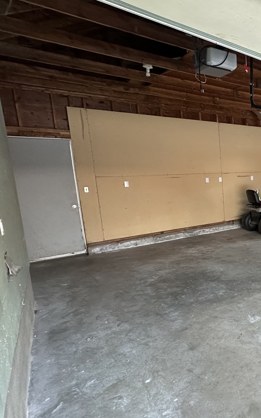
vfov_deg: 74.8
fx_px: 273
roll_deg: +0.8
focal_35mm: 24
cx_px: 321
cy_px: 206
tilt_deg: -8.1
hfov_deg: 37.3
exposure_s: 1/60
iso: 640
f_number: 2.2
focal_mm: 2.22
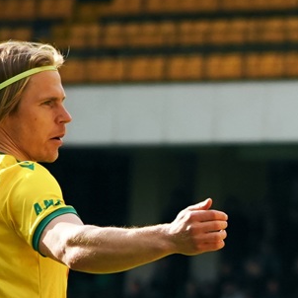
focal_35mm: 886
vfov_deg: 2.0
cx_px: 629
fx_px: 8629
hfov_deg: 2.0
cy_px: 232
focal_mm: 164
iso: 800
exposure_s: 1/2000
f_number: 5.6
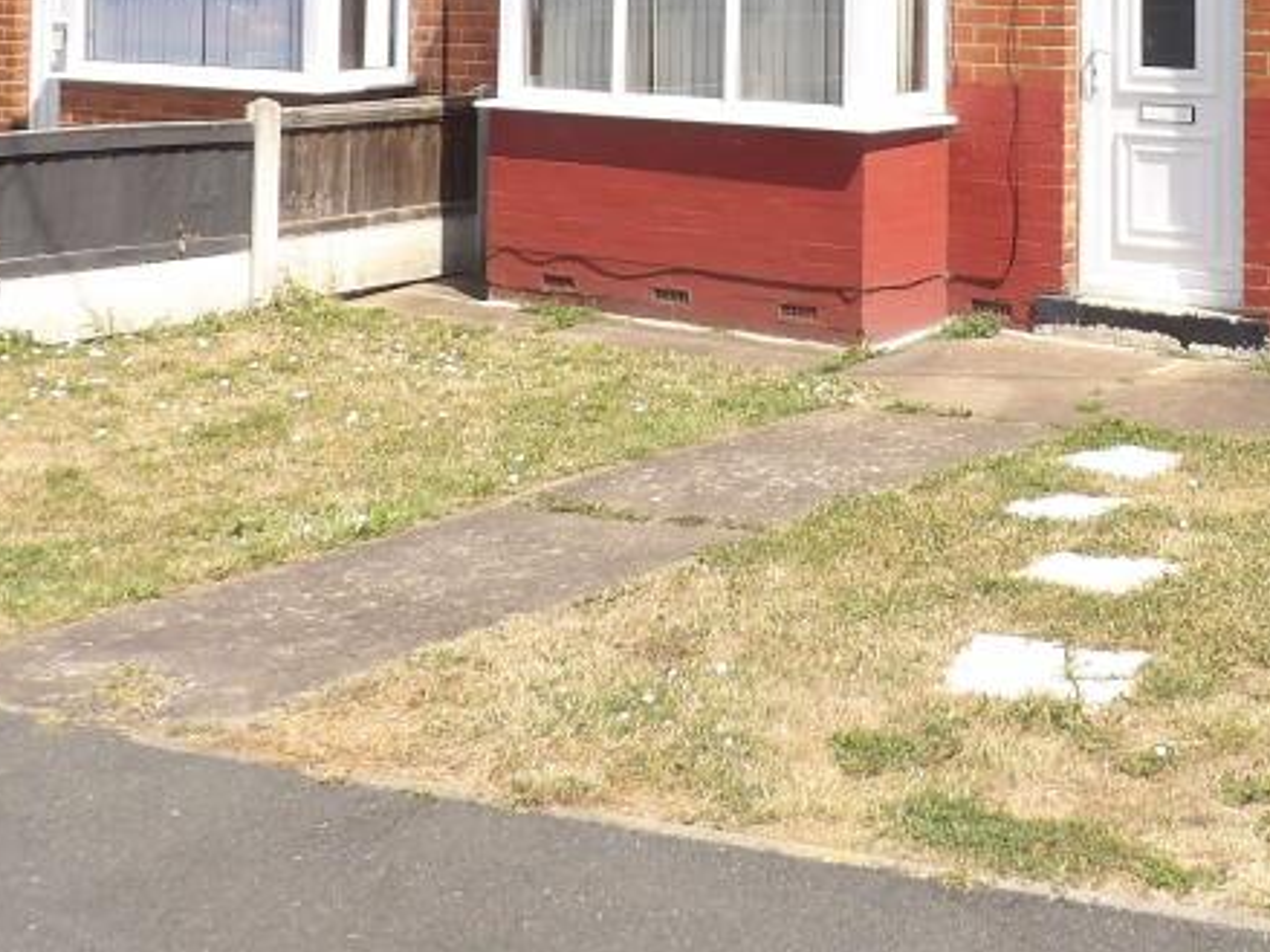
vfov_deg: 24.0
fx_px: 2054
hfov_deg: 33.4
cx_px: 1018
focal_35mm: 56
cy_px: -156
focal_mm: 4.3
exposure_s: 1/796
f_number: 3.2
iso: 100
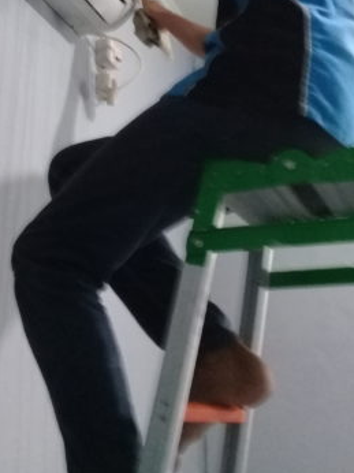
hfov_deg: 27.6
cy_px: 98
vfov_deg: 35.7
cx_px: 87
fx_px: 710
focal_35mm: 52
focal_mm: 3.3
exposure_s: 1/17
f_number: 2.2
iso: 320
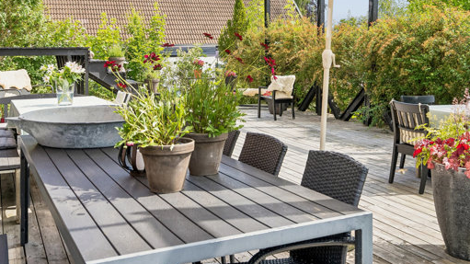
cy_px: 36
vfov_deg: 28.1
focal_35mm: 41
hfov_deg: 49.2
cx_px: 273
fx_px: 511
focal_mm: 25
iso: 800
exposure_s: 1/1250
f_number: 6.3
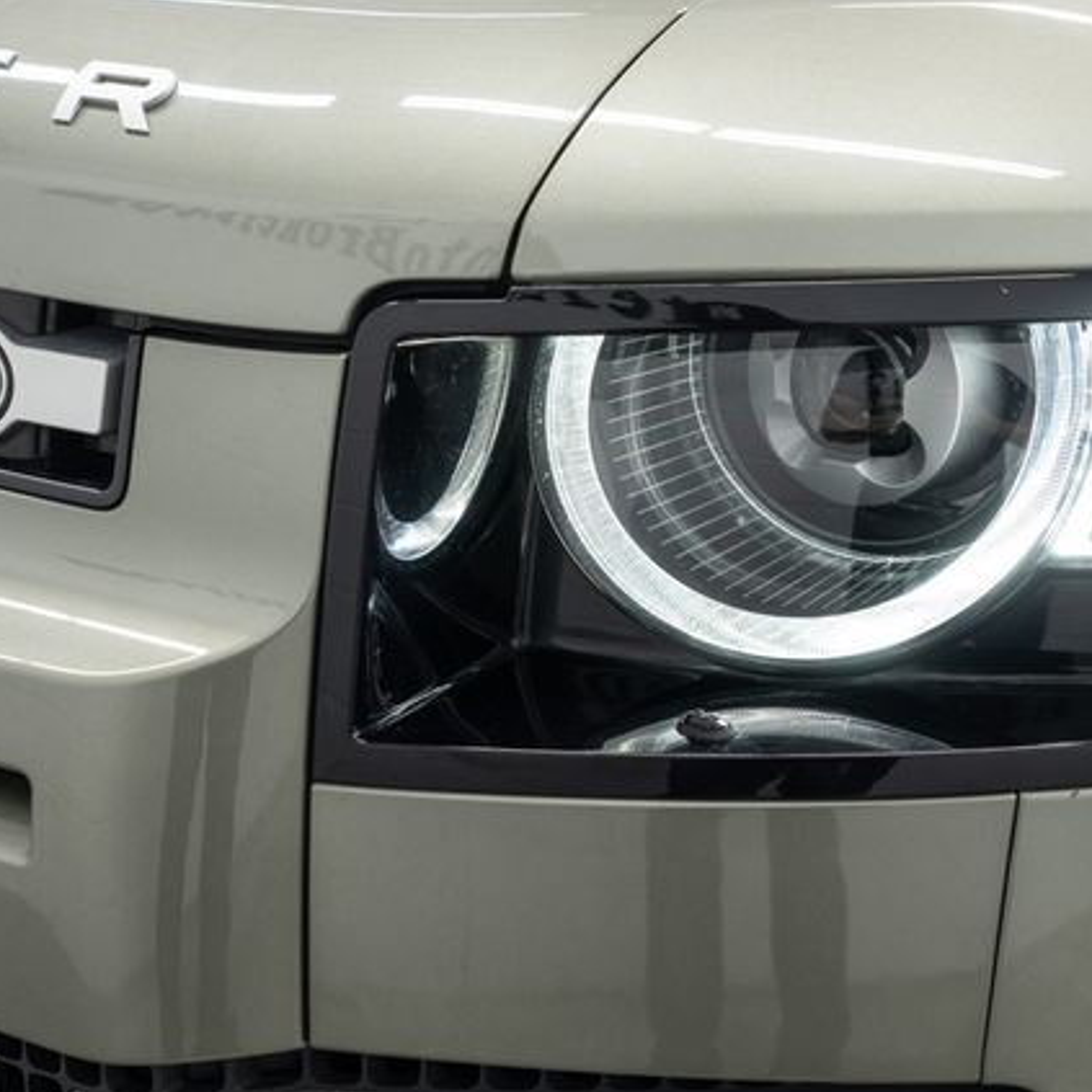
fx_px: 1927
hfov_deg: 31.1
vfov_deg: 31.6
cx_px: 811
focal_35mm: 54
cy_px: 546
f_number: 3.2
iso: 320
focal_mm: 28
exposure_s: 1/40
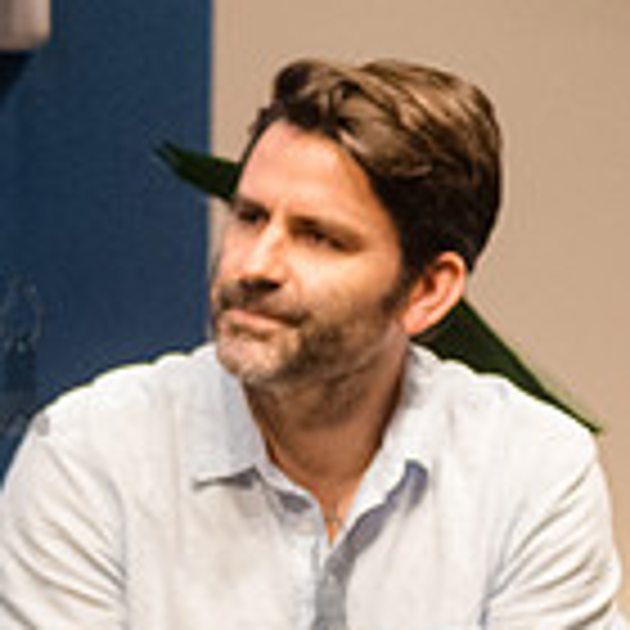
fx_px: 6960
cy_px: 535
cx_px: -728
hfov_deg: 5.1
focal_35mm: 338
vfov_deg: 5.2
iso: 5000
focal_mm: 80
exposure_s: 1/200
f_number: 3.5
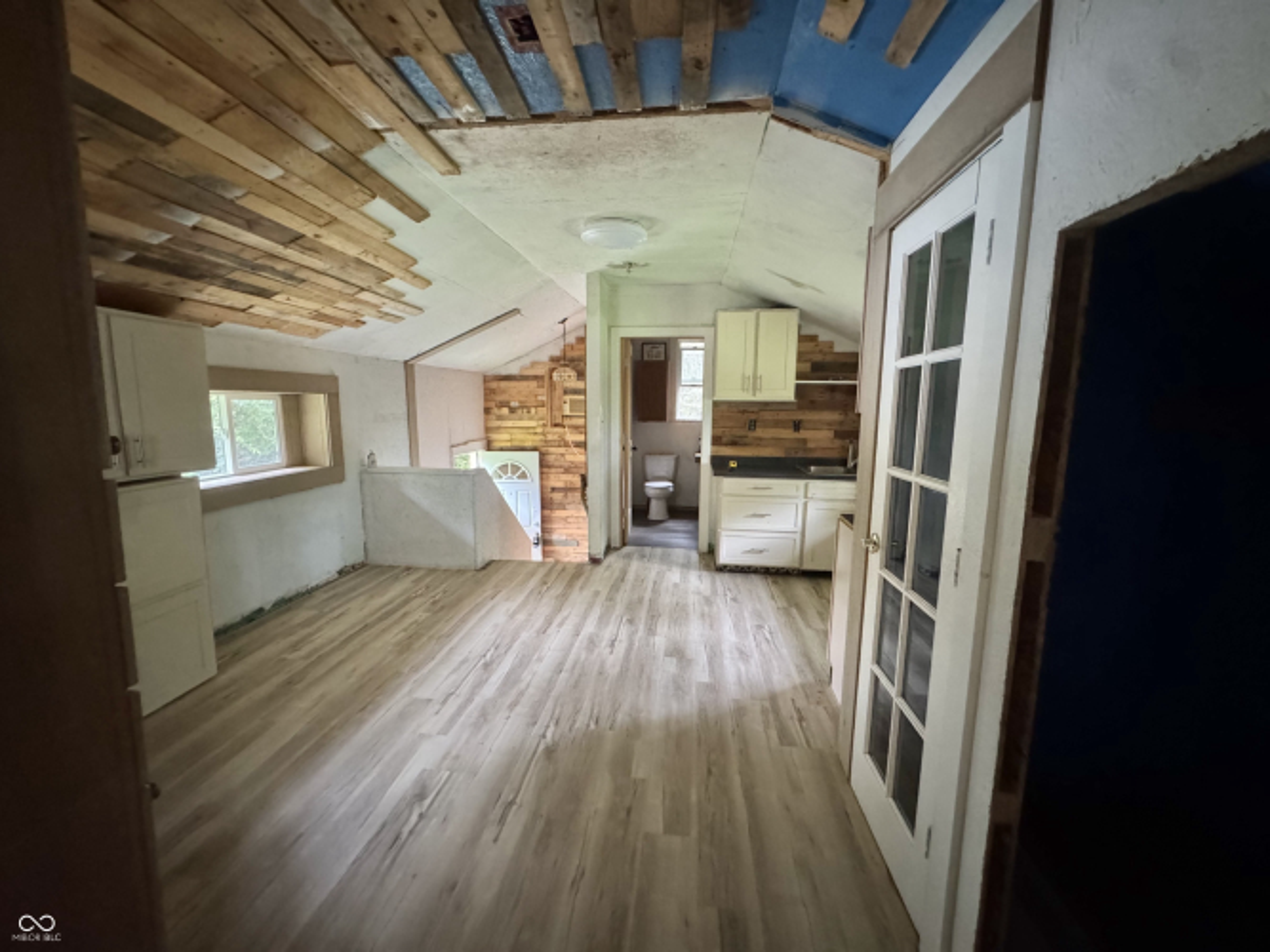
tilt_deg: -7.8
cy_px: 476
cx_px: 635
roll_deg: -0.6
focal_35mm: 14
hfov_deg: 102.1
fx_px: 514
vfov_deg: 85.7
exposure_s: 1/60
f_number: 2.2
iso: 1250
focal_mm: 2.22
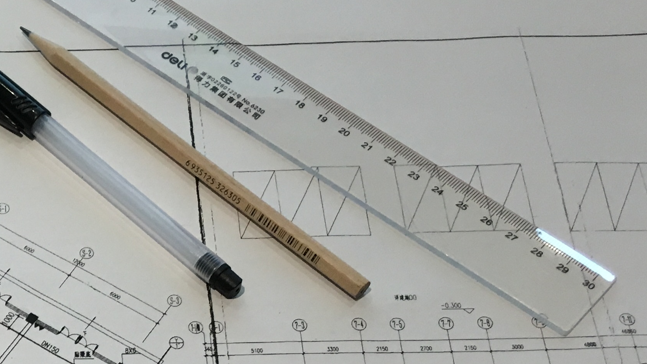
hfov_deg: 25.4
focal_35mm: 76
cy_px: 520
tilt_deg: -63.2
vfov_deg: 14.9
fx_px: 1304
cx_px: -101
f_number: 2.2
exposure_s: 1/33
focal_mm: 4.15
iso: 125
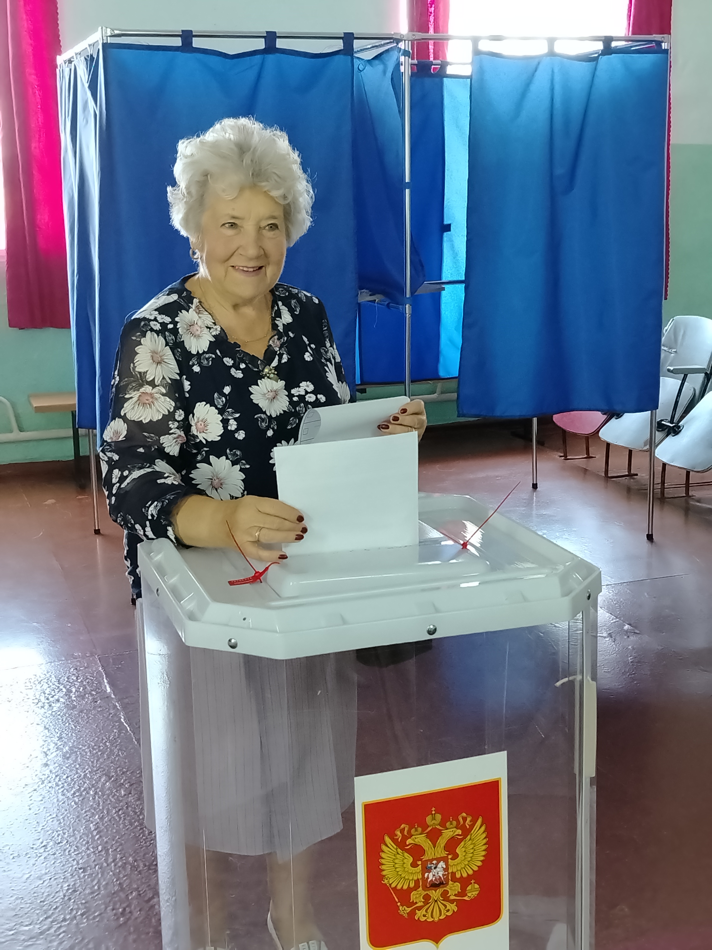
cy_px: 475
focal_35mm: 48
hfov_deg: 30.3
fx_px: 1316
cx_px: 356
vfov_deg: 39.7
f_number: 1.75
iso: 866
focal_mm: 5.25
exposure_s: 1/33.3
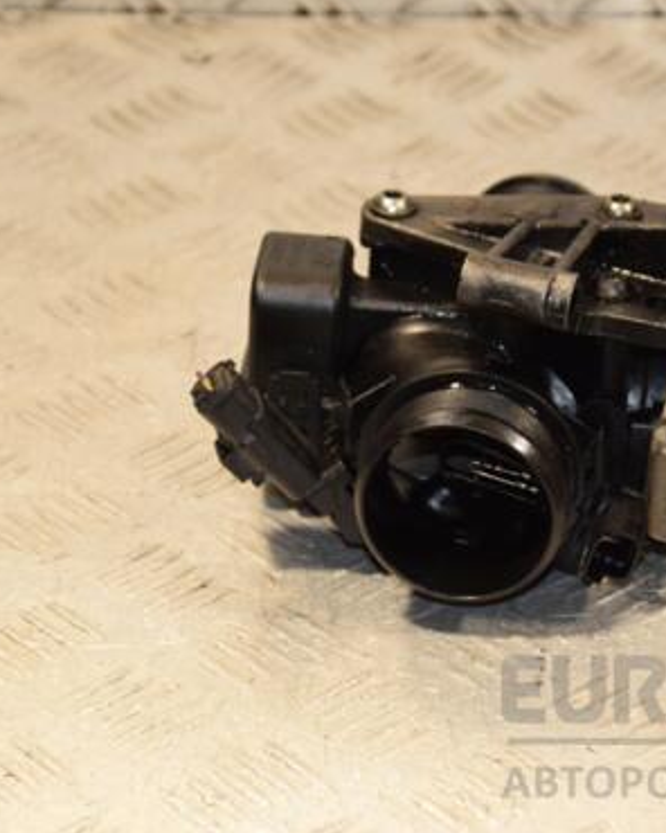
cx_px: 459
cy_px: 389
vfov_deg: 12.1
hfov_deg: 9.6
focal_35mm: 160
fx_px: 3942
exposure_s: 1/200
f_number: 5.3
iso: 800
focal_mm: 70
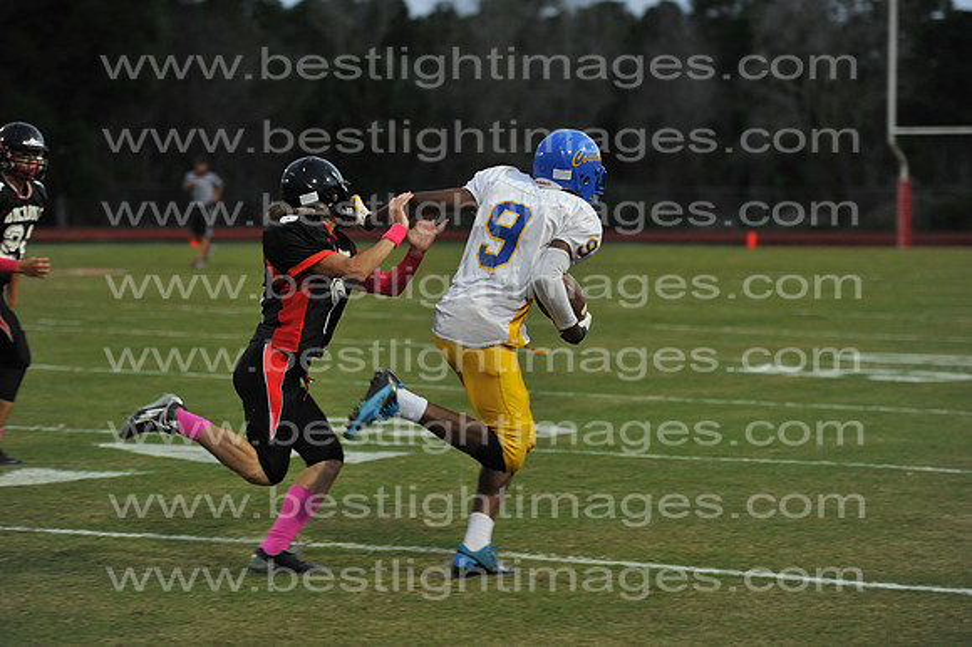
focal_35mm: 122
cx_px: 486
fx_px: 3292
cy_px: 324
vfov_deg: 11.2
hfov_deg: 16.8
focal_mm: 122
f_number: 3.2
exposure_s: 1/400
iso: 1600
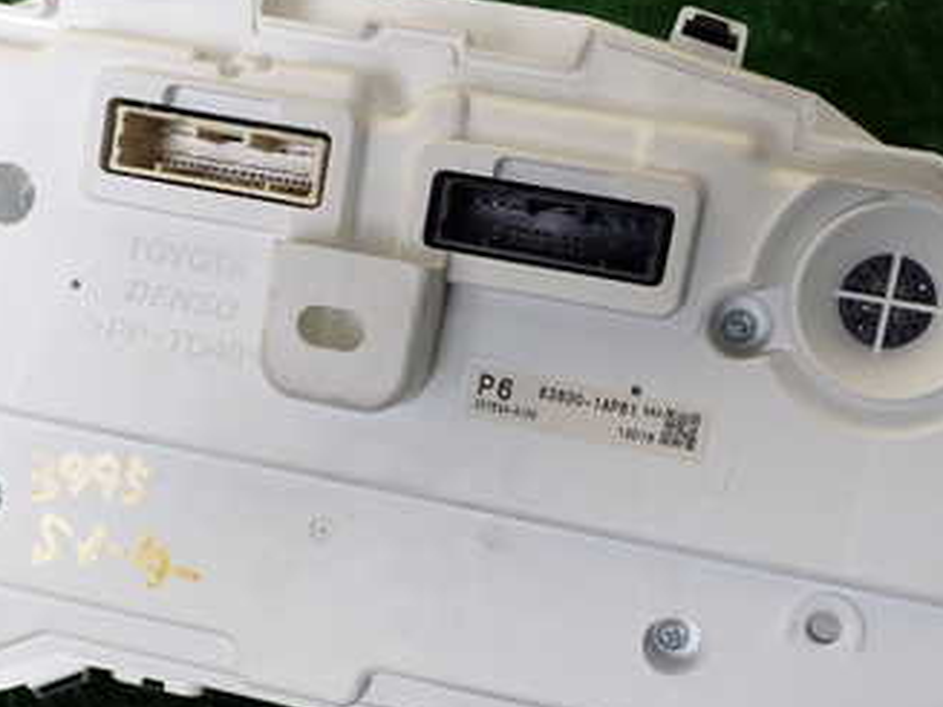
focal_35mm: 55
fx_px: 1498
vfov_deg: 26.4
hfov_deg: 34.9
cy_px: 470
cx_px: 389
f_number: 3.2
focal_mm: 5.4
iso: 100
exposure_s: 1/160
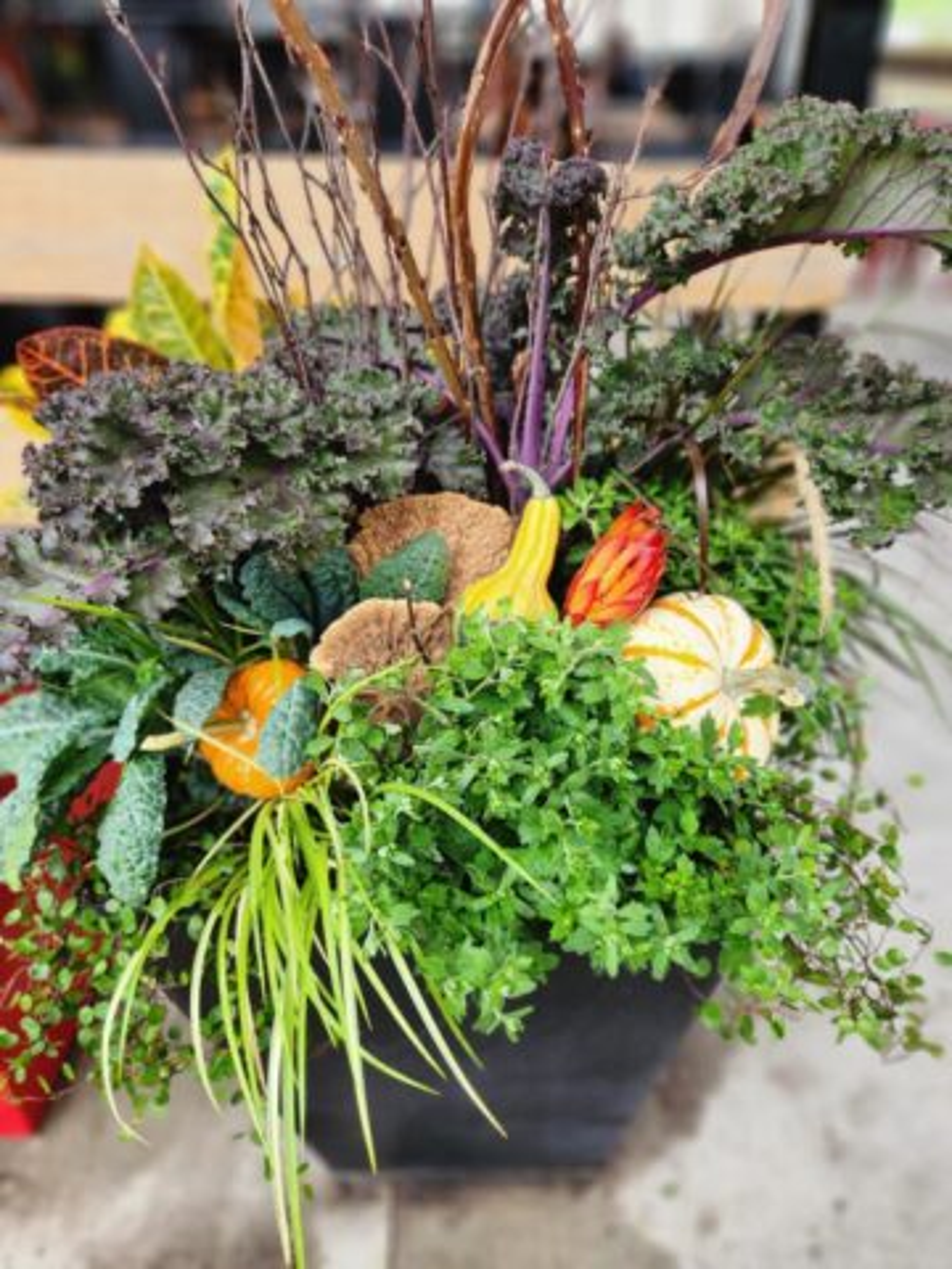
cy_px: 634
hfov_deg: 58.9
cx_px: 476
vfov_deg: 73.9
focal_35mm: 23
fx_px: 843
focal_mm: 5.4
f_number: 1.8
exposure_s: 1/120
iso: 50
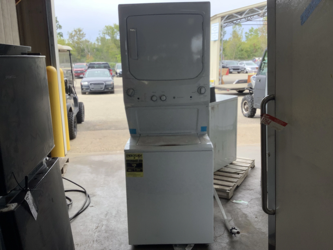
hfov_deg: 58.4
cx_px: 166
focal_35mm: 31
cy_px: 125
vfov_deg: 45.4
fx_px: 298
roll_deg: +0.5
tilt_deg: -11.9
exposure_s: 1/170
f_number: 2.4
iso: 25
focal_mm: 3.3
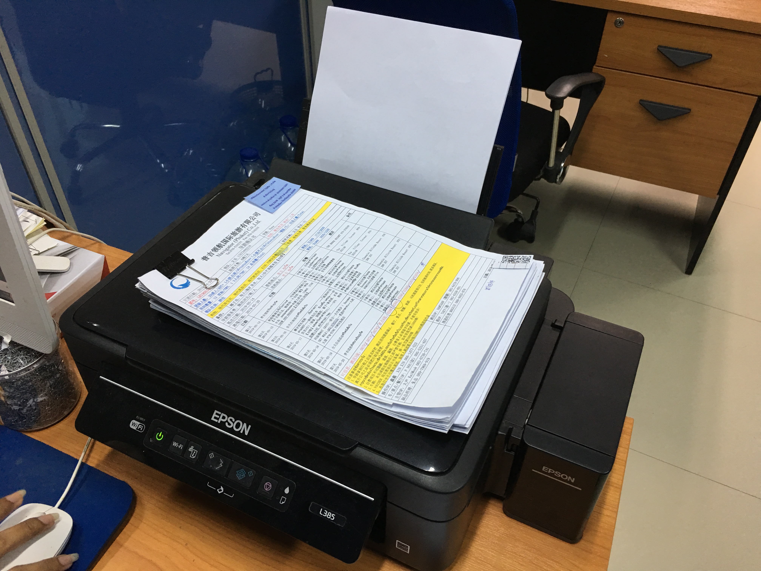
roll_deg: -0.8
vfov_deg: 48.2
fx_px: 638
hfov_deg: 61.7
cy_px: 286
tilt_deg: -40.7
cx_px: 380
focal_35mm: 29
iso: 50
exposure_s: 1/17
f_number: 2.2
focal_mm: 4.15
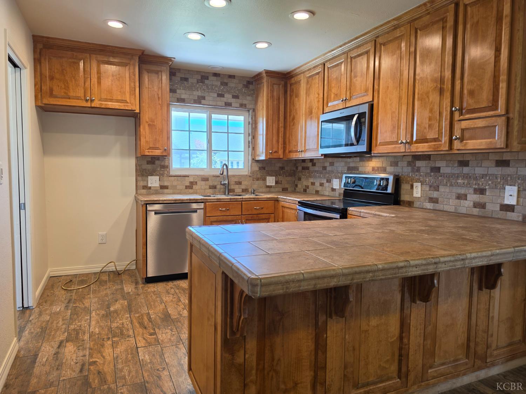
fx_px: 349
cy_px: 197
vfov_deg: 58.9
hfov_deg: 73.9
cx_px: 263
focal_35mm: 23
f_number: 1.4
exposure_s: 1/120
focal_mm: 6.5
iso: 50
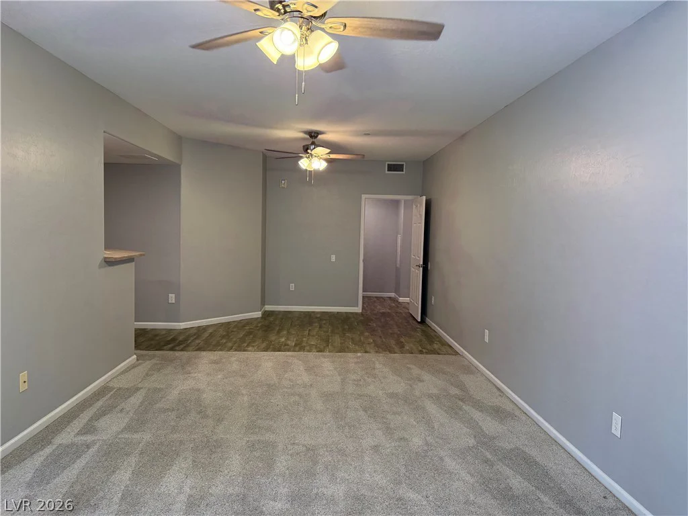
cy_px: 258
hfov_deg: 71.6
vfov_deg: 56.8
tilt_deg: -3.1
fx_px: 477
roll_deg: -1.1
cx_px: 344
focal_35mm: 24
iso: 320
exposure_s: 1/120
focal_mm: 6.76
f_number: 1.78
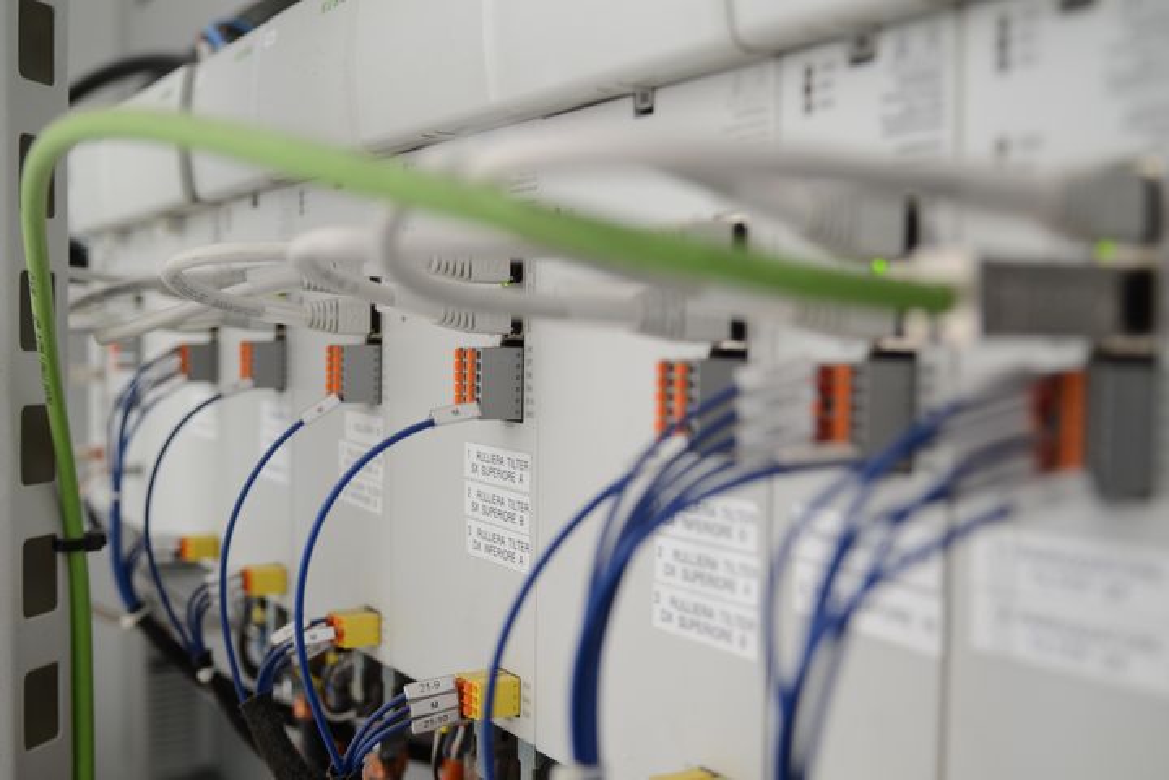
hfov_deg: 45.0
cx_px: 584
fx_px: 1412
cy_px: 390
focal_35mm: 44
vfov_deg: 30.8
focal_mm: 29
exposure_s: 1/40
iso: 400
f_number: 3.5
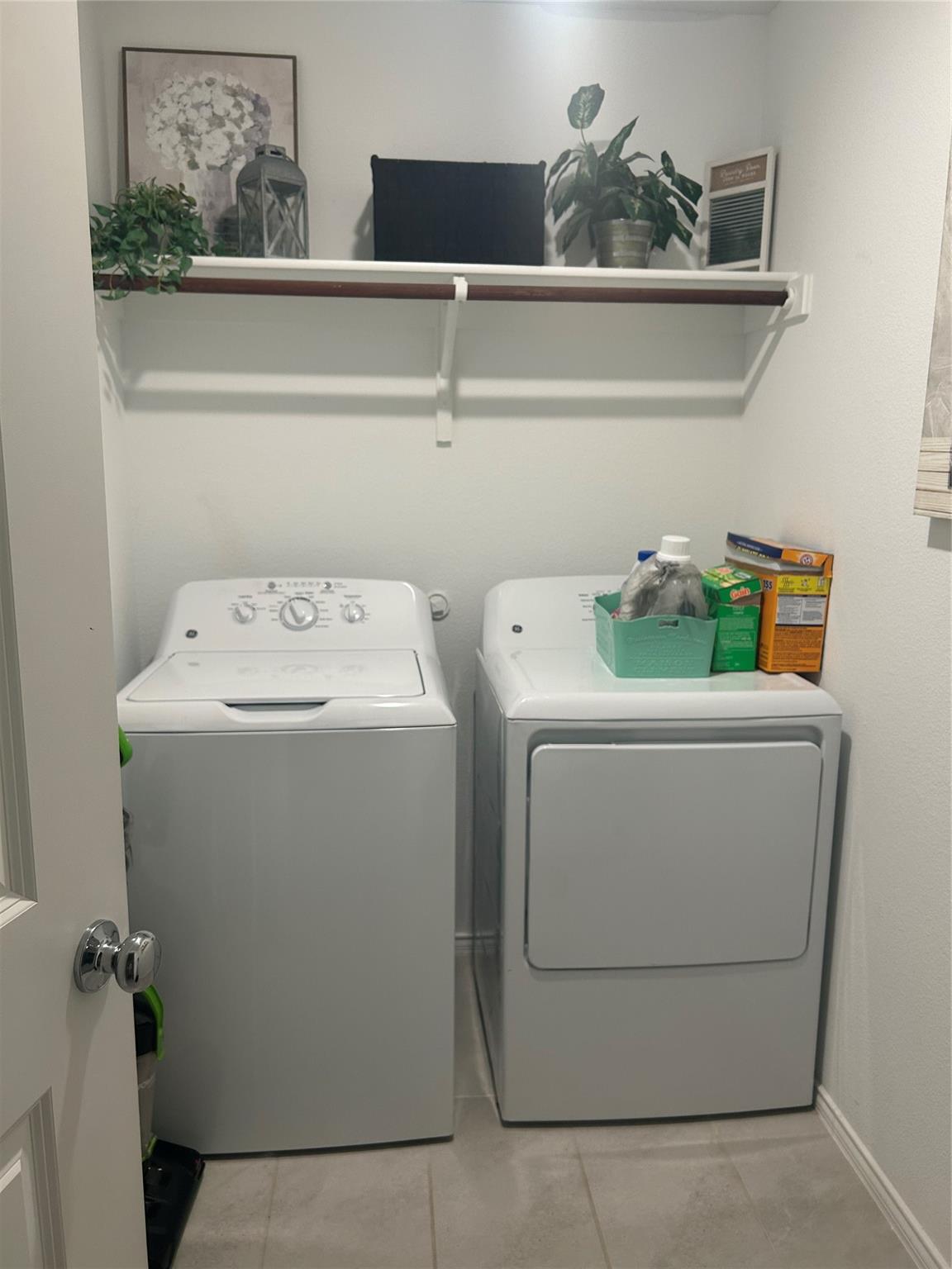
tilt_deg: -10.7
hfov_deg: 53.1
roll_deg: -1.2
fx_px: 953
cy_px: 634
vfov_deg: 67.3
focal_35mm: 26
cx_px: 476
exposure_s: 1/60
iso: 80
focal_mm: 5.7
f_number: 1.5
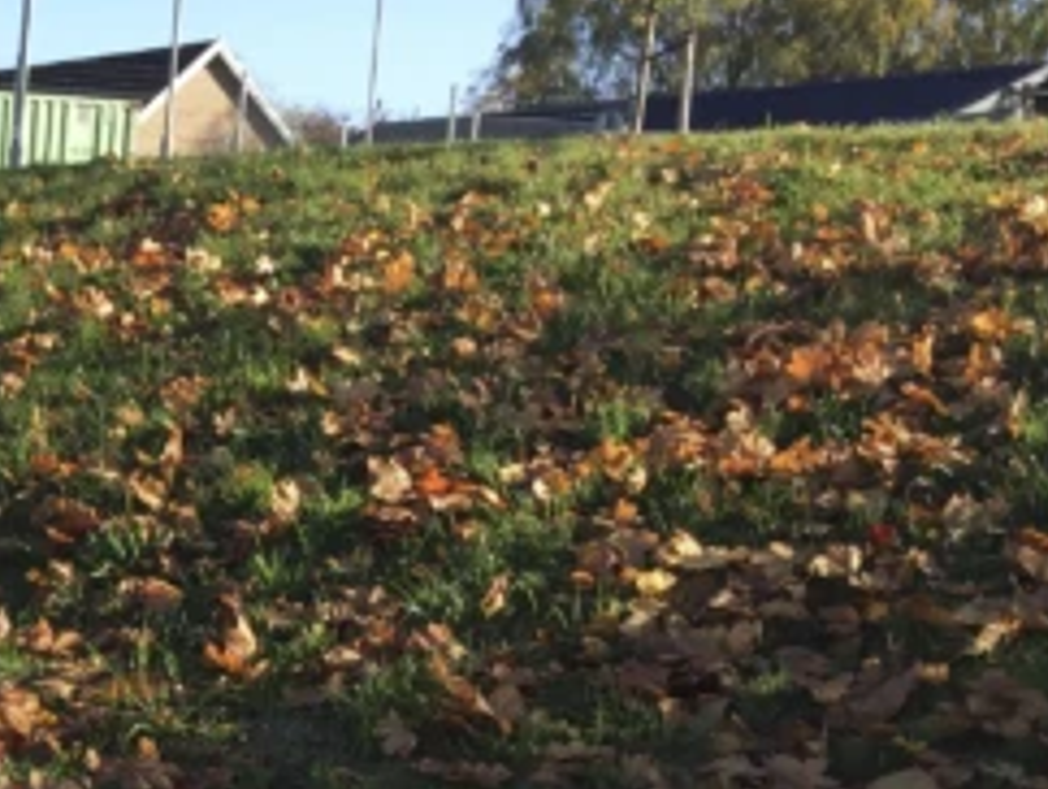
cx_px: -489
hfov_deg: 18.9
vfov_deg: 15.2
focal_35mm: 92
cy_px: 1071
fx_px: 2788
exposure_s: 1/694
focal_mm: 4.15
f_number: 2.2
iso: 32
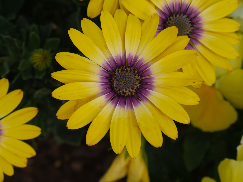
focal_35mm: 84
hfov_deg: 23.3
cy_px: 91
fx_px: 590
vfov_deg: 17.6
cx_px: 122
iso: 200
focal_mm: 42
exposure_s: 1/320
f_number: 8
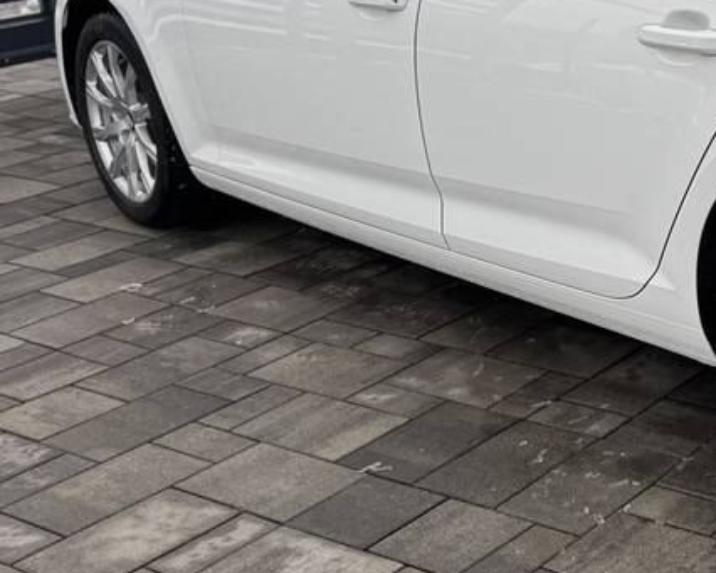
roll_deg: +0.0
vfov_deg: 23.0
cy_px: 156
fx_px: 1399
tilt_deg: -17.1
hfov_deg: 25.3
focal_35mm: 66
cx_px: 901
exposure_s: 1/747
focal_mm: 6.76
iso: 80
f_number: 1.78
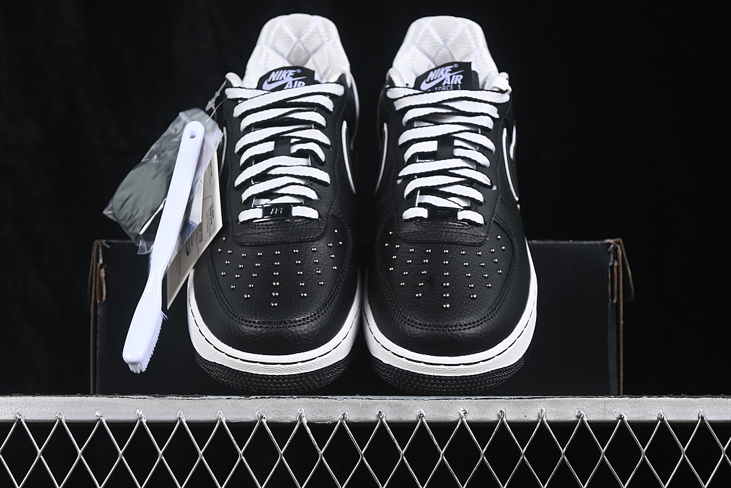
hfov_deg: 27.0
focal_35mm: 75
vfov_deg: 18.2
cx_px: 366
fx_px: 1523
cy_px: 244
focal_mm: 50
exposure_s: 1/60
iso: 160
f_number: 6.3
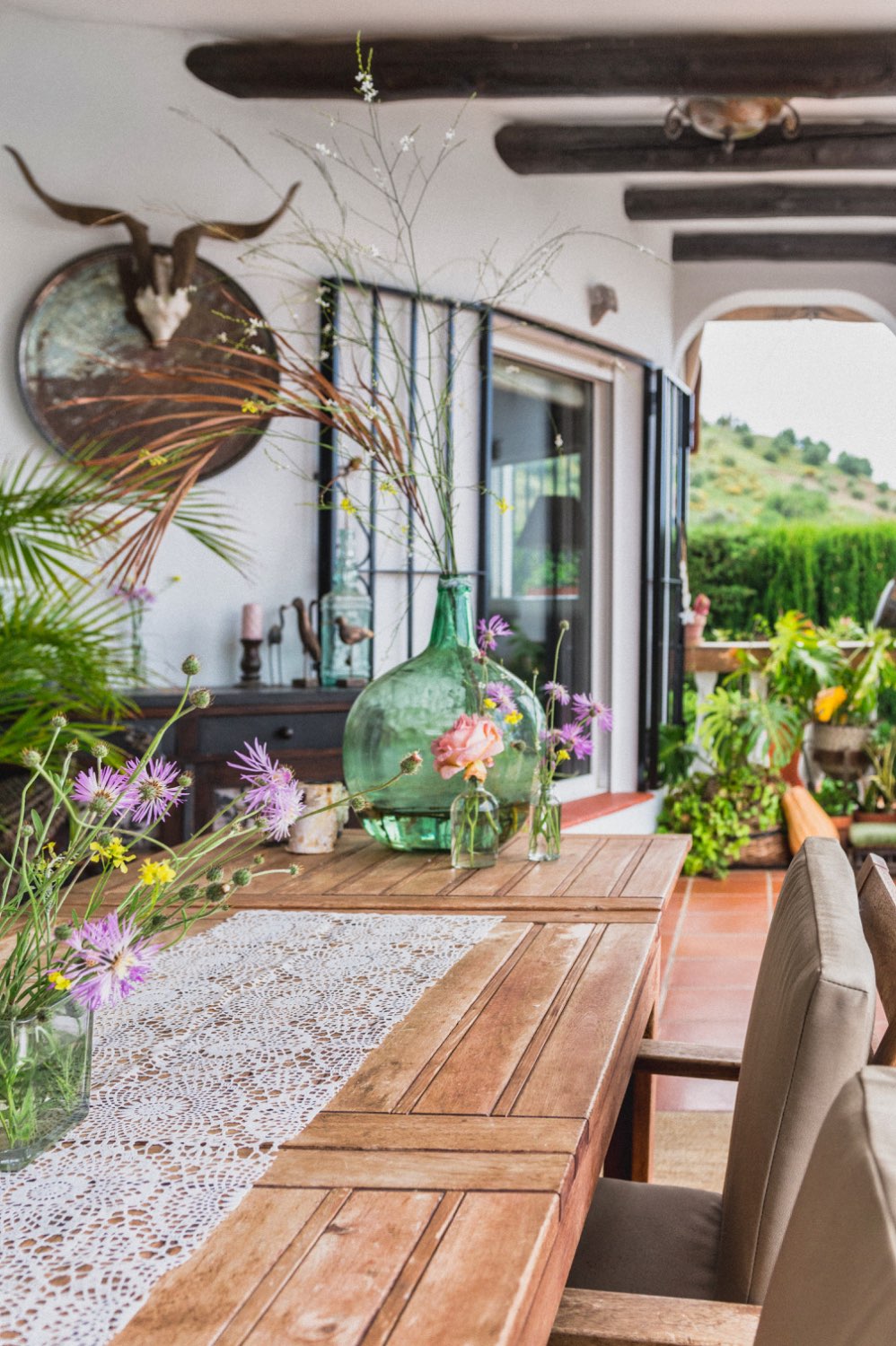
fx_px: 1159
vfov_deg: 60.3
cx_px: 448
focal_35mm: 31
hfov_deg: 42.3
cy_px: 673
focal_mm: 31
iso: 800
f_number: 4.5
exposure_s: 1/1000
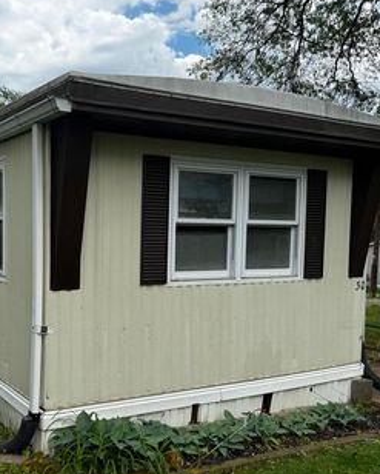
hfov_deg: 37.8
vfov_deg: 47.8
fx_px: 533
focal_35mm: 38
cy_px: 265
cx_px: 77
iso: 80
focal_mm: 6.76
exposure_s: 1/2710
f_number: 1.78
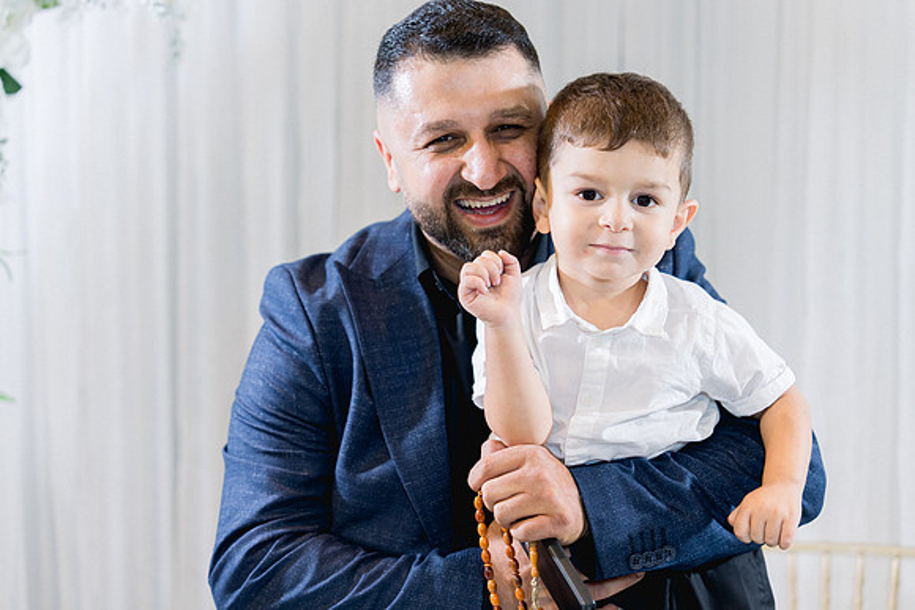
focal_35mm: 70
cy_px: 305
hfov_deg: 28.8
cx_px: 458
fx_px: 1779
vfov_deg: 19.5
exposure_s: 1/160
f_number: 2.8
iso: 800
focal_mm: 70
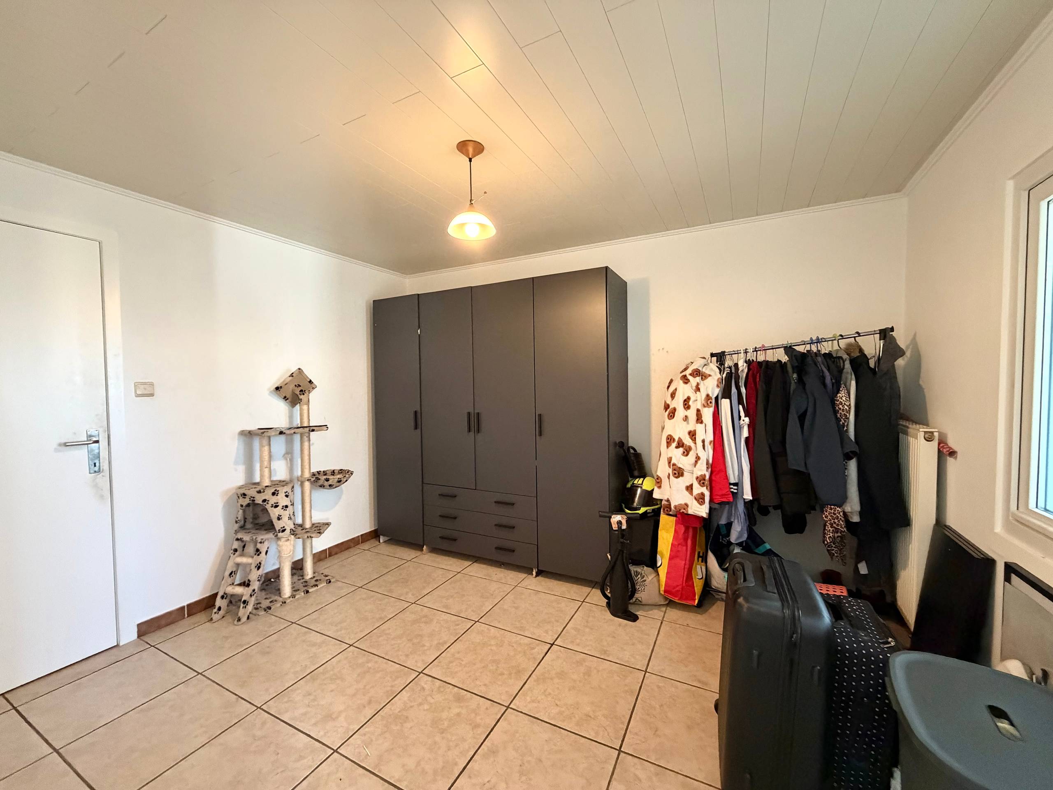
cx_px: 526
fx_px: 426
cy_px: 395
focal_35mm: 14
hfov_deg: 102.1
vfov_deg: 85.7
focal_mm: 2.22
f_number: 2.2
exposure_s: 1/50
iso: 500
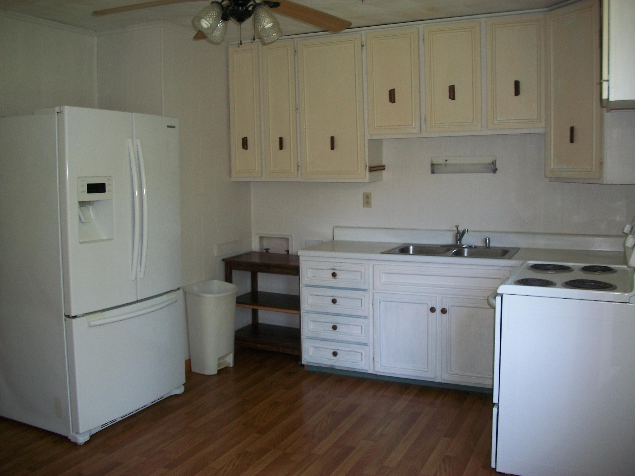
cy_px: 238
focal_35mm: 32
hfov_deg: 56.8
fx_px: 587
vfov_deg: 44.2
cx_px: 318
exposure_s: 1/40
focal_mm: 5.7
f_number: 2.9
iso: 80
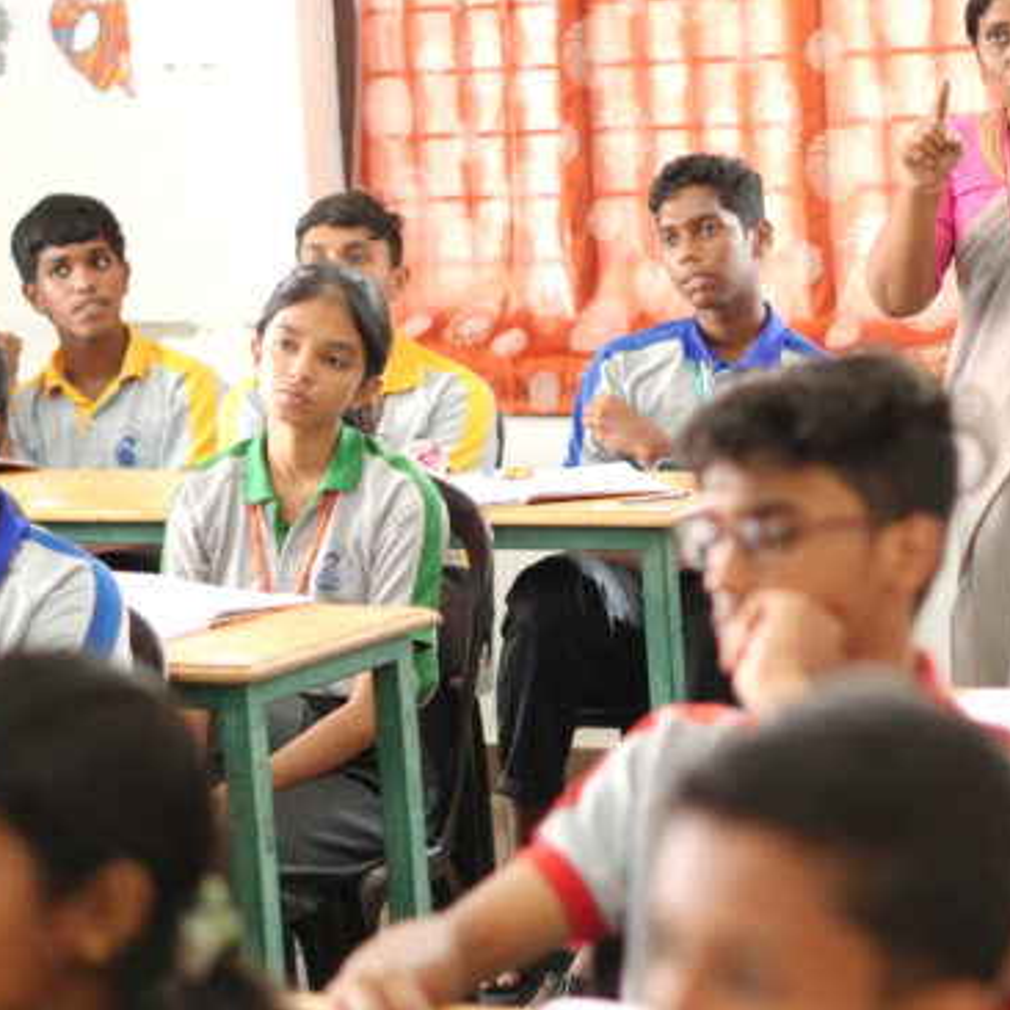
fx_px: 3928
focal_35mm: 119
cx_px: 759
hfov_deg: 14.6
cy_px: 586
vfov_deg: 14.6
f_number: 1.8
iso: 320
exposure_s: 1/125
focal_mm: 50
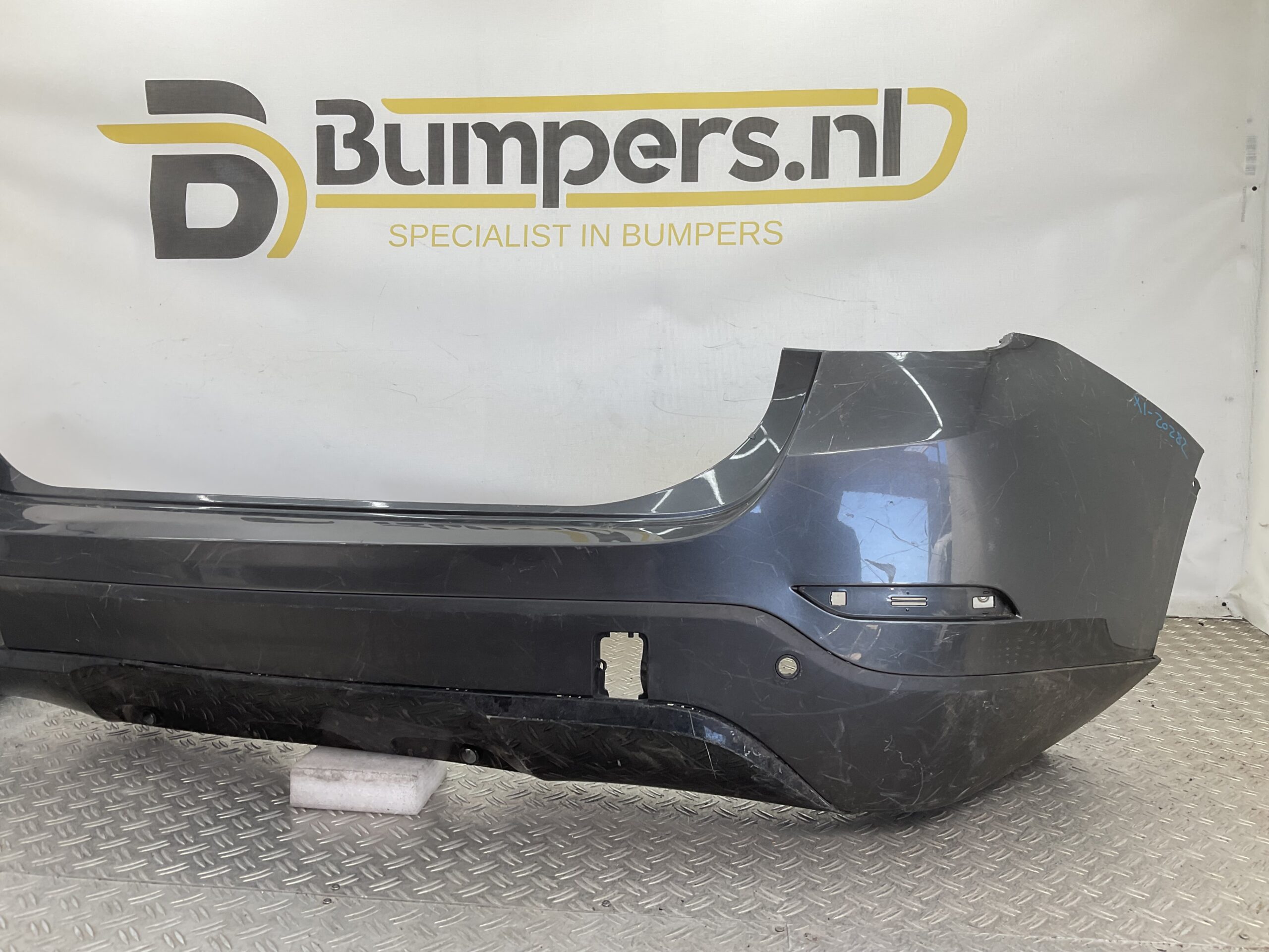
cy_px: 476
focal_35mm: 29
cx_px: 634
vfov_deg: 48.2
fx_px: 1063
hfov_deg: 61.7
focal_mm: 3
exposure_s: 1/128
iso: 16
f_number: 1.8
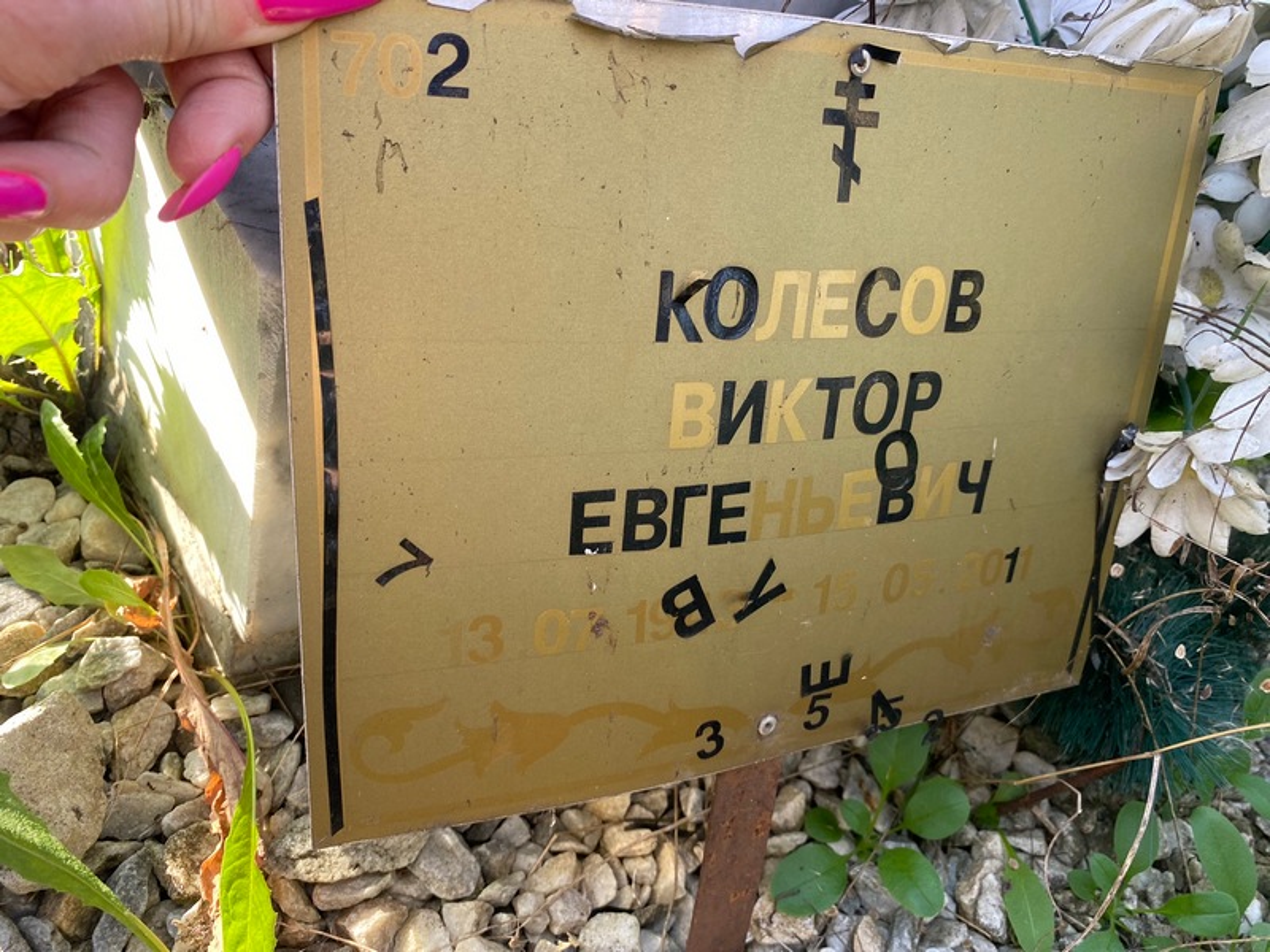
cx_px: 635
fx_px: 954
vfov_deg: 53.1
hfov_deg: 67.3
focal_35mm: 26
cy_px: 476
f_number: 1.8
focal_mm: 4.25
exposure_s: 1/122
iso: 50
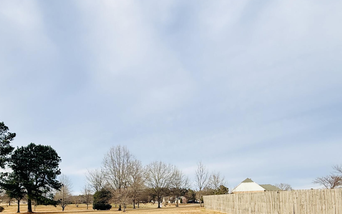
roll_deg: -0.4
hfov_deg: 67.7
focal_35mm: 27
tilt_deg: +3.9
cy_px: 198
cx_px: 136
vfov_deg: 41.8
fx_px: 252
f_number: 2.2
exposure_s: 1/853
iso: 50
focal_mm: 2.22
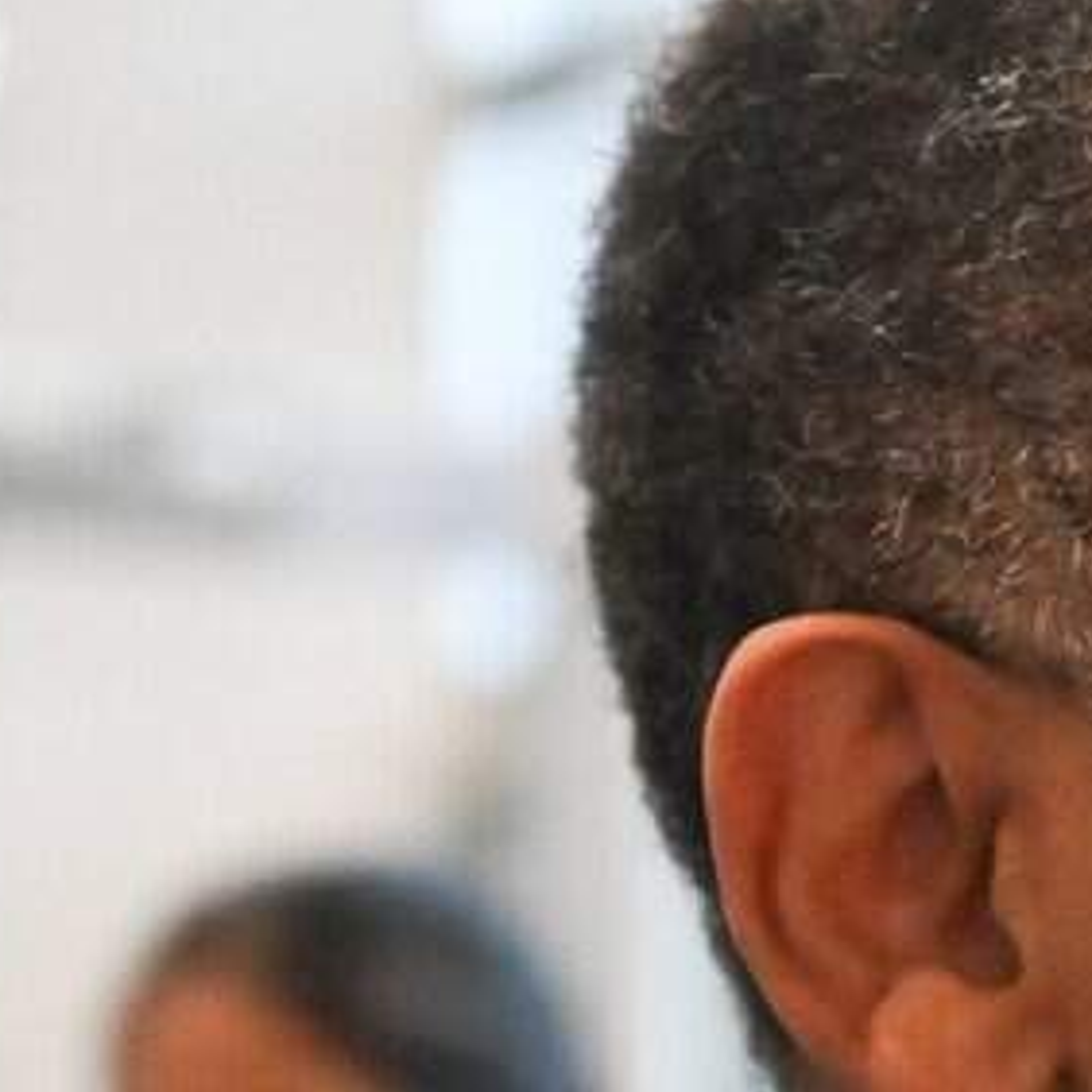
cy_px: 968
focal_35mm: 148
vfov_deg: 11.7
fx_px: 5282
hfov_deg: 11.2
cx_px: 1770
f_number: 2.8
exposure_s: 1/800
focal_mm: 41
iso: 6400
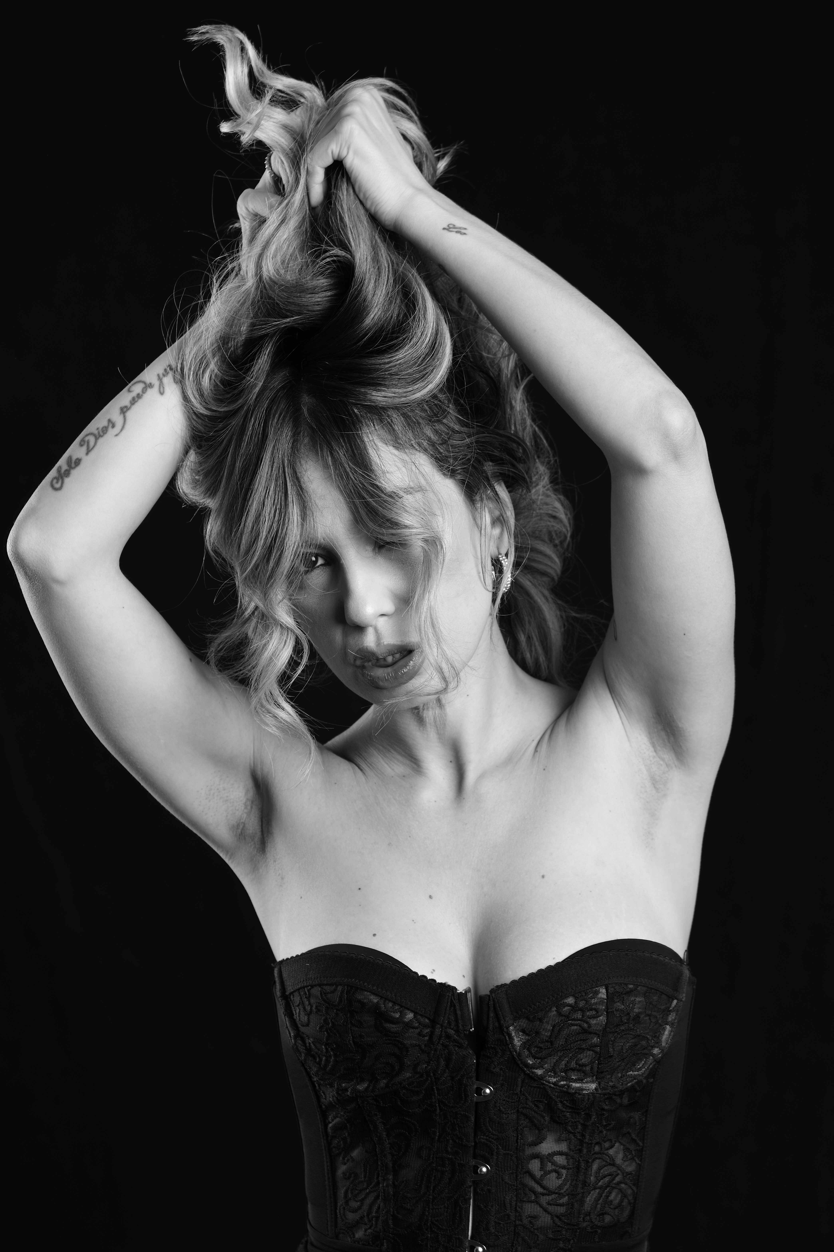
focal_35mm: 117
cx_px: 417
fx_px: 4067
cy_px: 626
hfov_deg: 11.7
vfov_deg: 17.5
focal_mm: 98
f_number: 5.6
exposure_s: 1/160
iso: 100
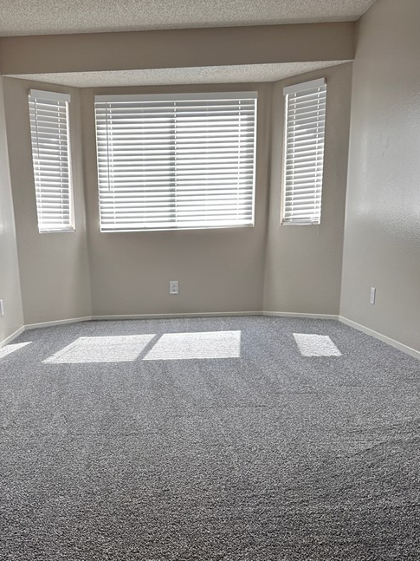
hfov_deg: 37.2
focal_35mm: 38
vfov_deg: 47.5
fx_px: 615
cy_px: 409
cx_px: 135
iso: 64
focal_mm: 6.86
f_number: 1.78
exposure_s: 1/121
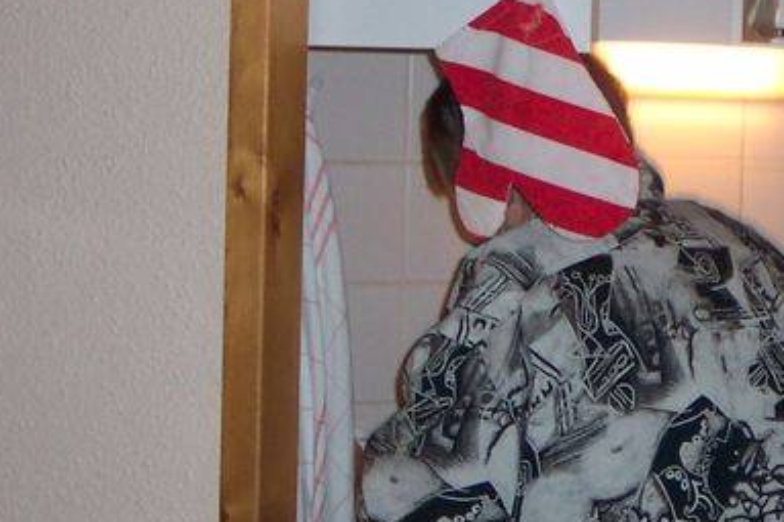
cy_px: 227
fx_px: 3222
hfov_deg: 13.6
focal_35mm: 148
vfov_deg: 9.3
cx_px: 890
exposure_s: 1/45
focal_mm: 13.3
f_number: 3.4
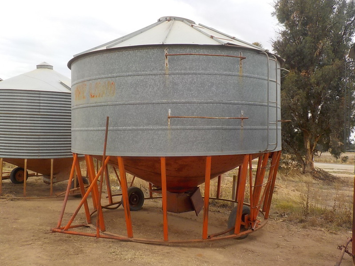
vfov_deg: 46.8
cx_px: 178
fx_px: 308
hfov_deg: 60.0
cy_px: 133
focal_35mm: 30
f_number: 3.3
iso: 125
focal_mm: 4.1
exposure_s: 1/500
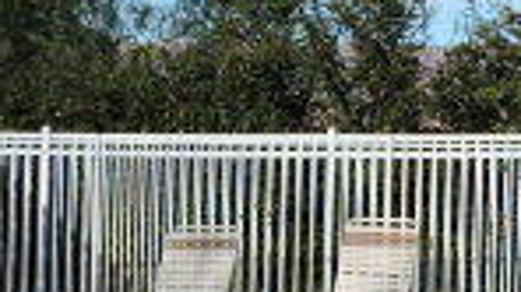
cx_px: 320
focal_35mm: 188
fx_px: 2595
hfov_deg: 11.5
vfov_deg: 6.4
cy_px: 172
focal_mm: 7.2
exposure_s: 1/1000
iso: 100
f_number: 3.8
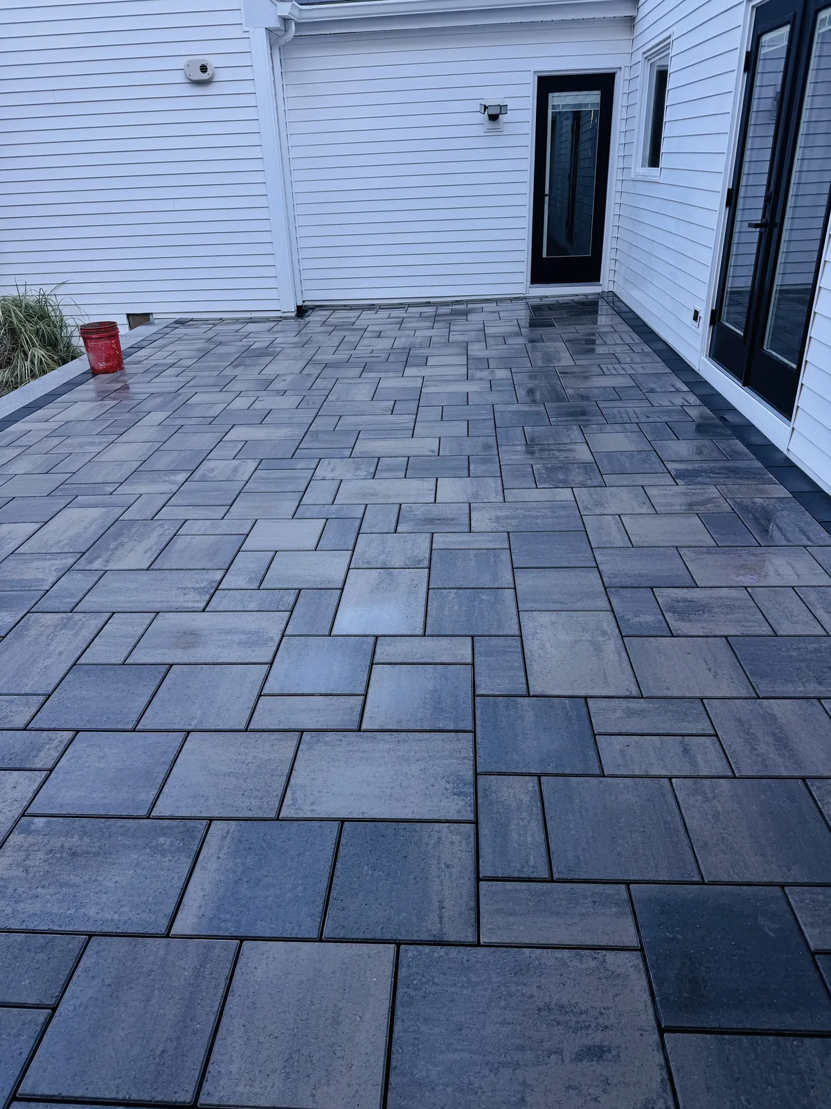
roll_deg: +2.9
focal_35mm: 24
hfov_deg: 56.8
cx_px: 416
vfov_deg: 71.6
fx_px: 768
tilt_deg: -26.8
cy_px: 554
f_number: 1.78
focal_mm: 6.76
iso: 80
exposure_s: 1/343
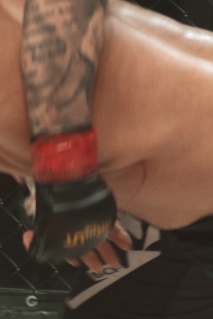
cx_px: 116
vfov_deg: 4.6
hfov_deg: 3.1
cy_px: 13
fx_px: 3962
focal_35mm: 447
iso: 320
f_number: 4
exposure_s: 1/320
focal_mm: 80
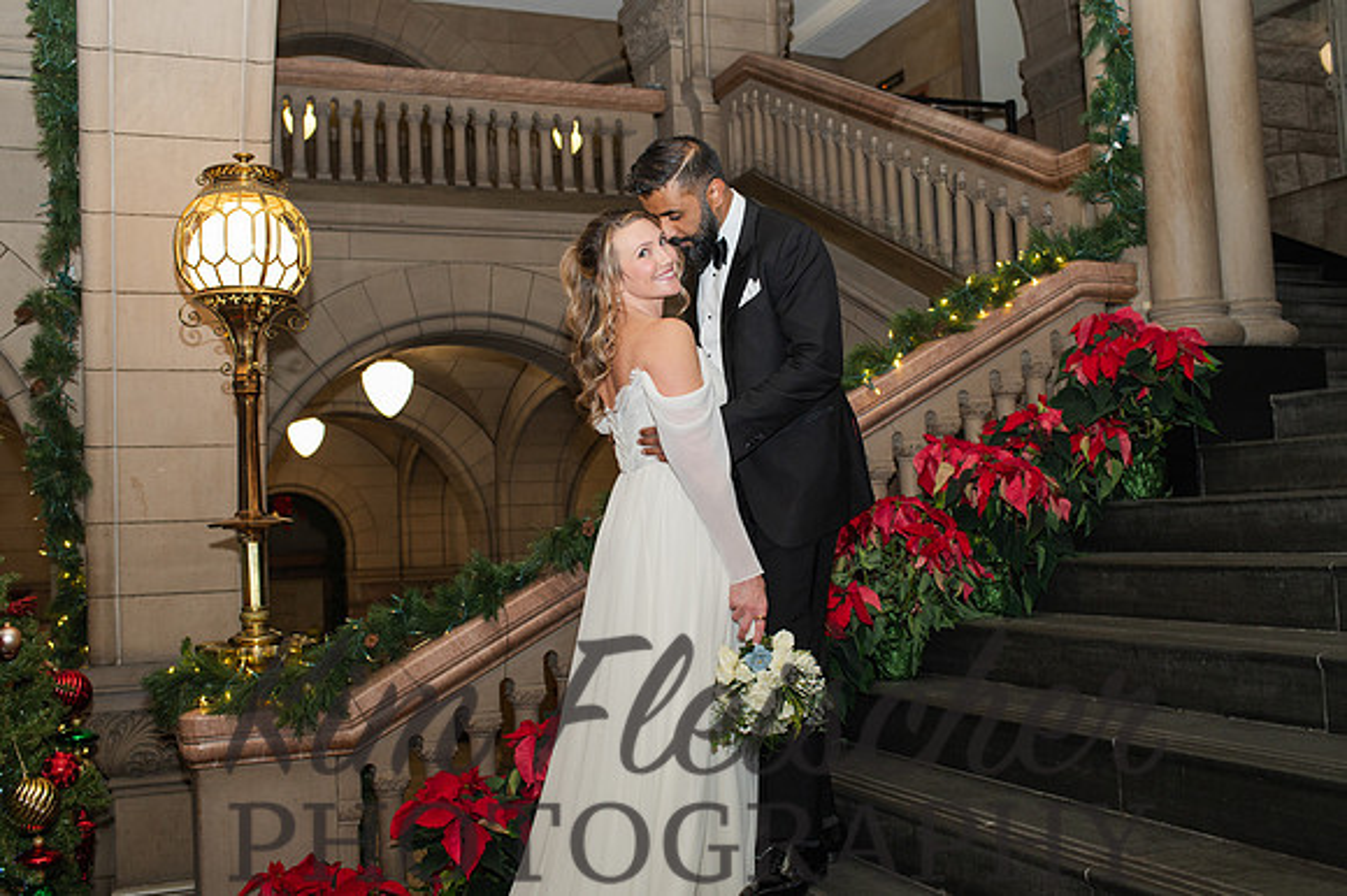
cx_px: 668
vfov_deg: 37.2
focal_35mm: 36
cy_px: 444
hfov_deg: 53.6
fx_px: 1332
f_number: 4
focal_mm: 35
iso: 1000
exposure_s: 1/200
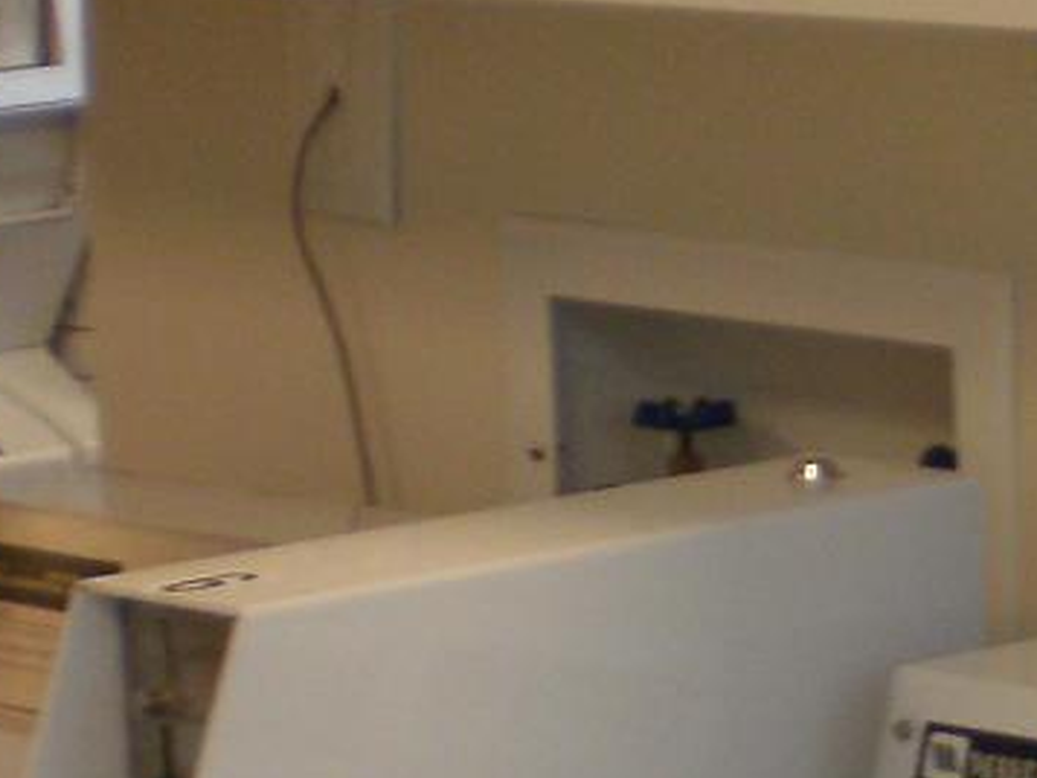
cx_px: 1583
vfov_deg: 7.4
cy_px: 418
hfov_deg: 9.6
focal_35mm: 200
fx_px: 5993
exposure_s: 1/40
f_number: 3.1
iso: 100
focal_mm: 6.3
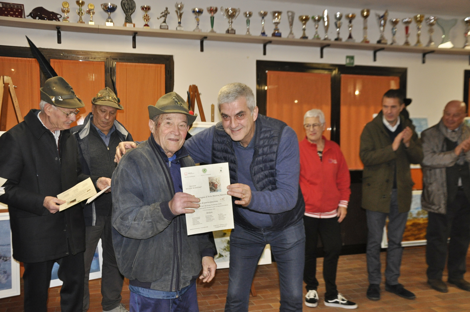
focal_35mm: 38
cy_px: 156
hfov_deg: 51.3
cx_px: 235
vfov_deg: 35.4
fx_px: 489
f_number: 4
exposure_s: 1/60
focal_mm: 25
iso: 800
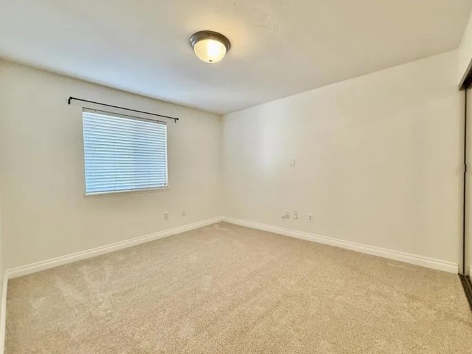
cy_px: 177
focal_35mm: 15
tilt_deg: -1.3
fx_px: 205
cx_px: 248
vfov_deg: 81.8
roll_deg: +1.1
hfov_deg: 98.1
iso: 250
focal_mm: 2.22
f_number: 2.2
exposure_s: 1/60
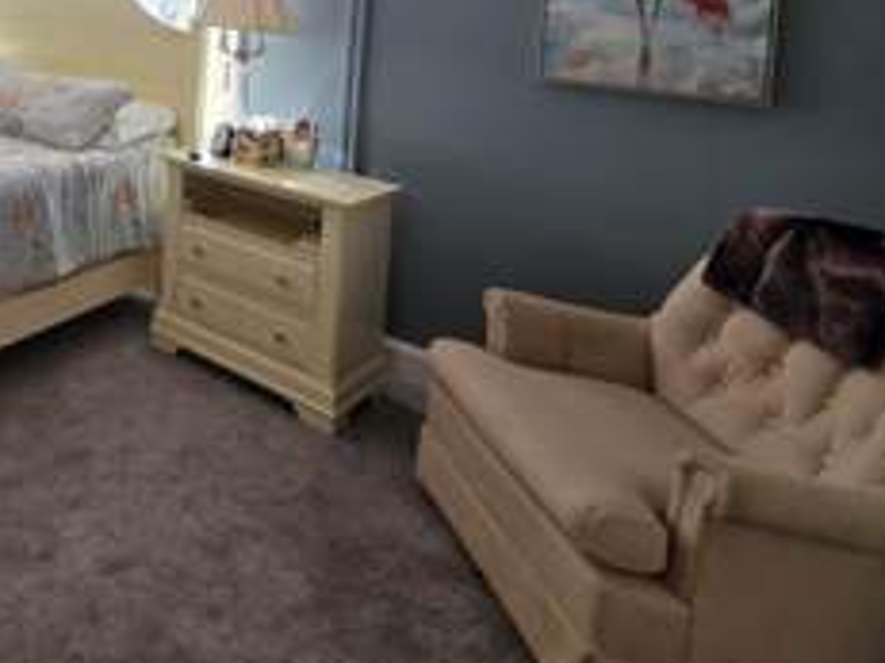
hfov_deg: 51.7
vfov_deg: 43.8
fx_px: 690
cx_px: -8
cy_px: -2
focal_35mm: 27
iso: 100
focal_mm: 2.2
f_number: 1.9
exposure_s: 1/120
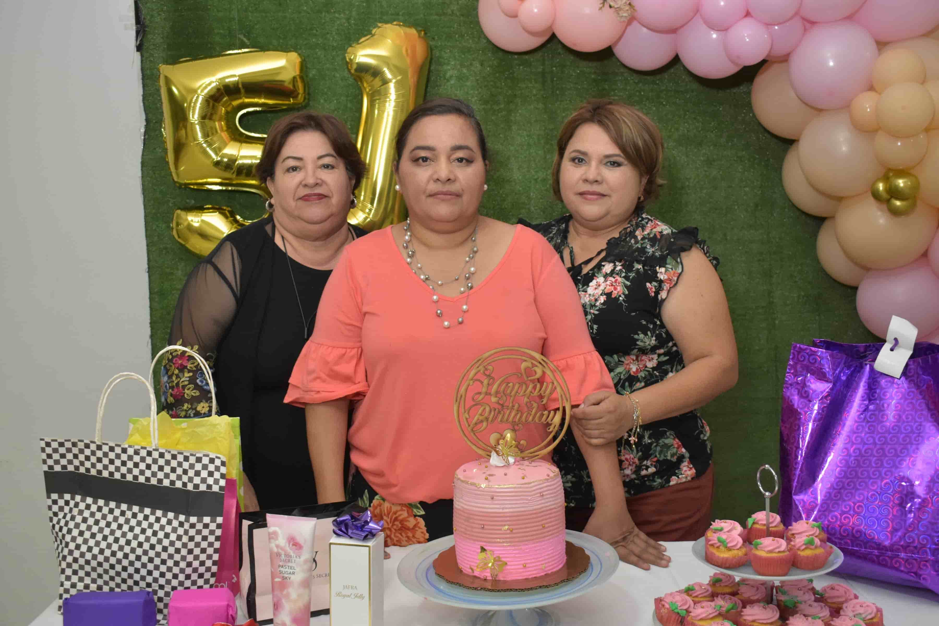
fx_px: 939
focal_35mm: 36
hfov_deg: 53.1
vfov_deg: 36.9
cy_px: 313
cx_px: 470
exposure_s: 1/50
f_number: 5
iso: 1600
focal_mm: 24
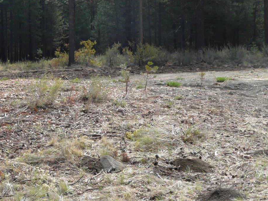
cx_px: 59
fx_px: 882
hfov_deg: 17.2
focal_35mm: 114
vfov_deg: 13.0
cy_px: 115
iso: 100
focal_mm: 11.4
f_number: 4.5
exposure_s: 1/250
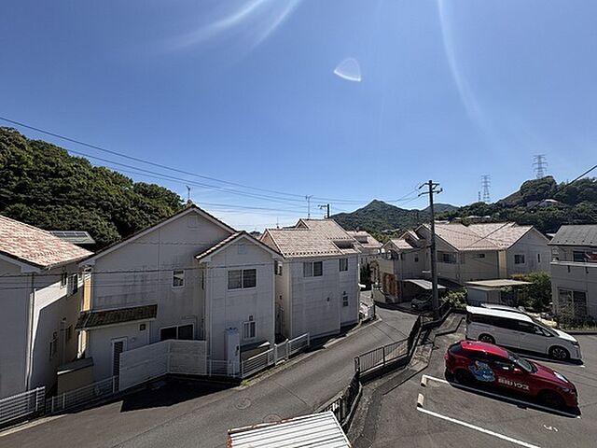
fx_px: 241
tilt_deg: +2.7
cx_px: 298
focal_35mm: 14
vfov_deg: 85.7
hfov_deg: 102.1
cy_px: 224
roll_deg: +0.9
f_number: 2.2
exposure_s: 1/2874
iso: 50
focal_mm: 2.22
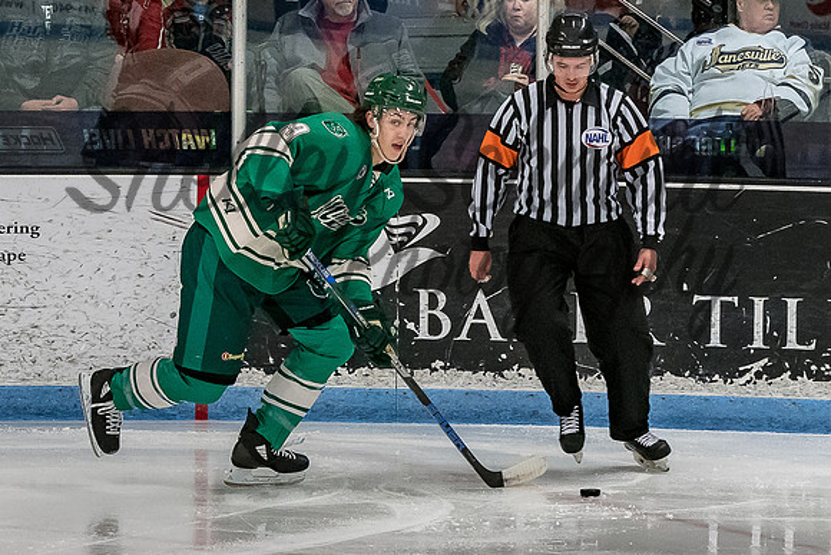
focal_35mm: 303
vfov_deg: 4.5
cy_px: 280
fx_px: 6992
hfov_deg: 6.8
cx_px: 324
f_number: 4
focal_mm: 95
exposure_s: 1/800
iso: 2000
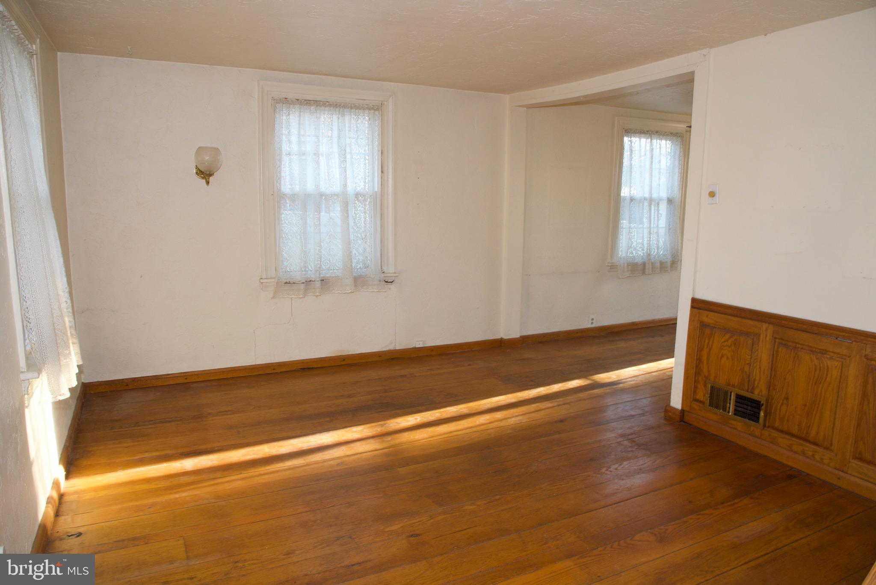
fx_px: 584
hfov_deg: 73.7
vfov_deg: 53.1
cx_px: 438
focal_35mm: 24
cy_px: 292
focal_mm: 24
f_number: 13
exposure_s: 1/15
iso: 800
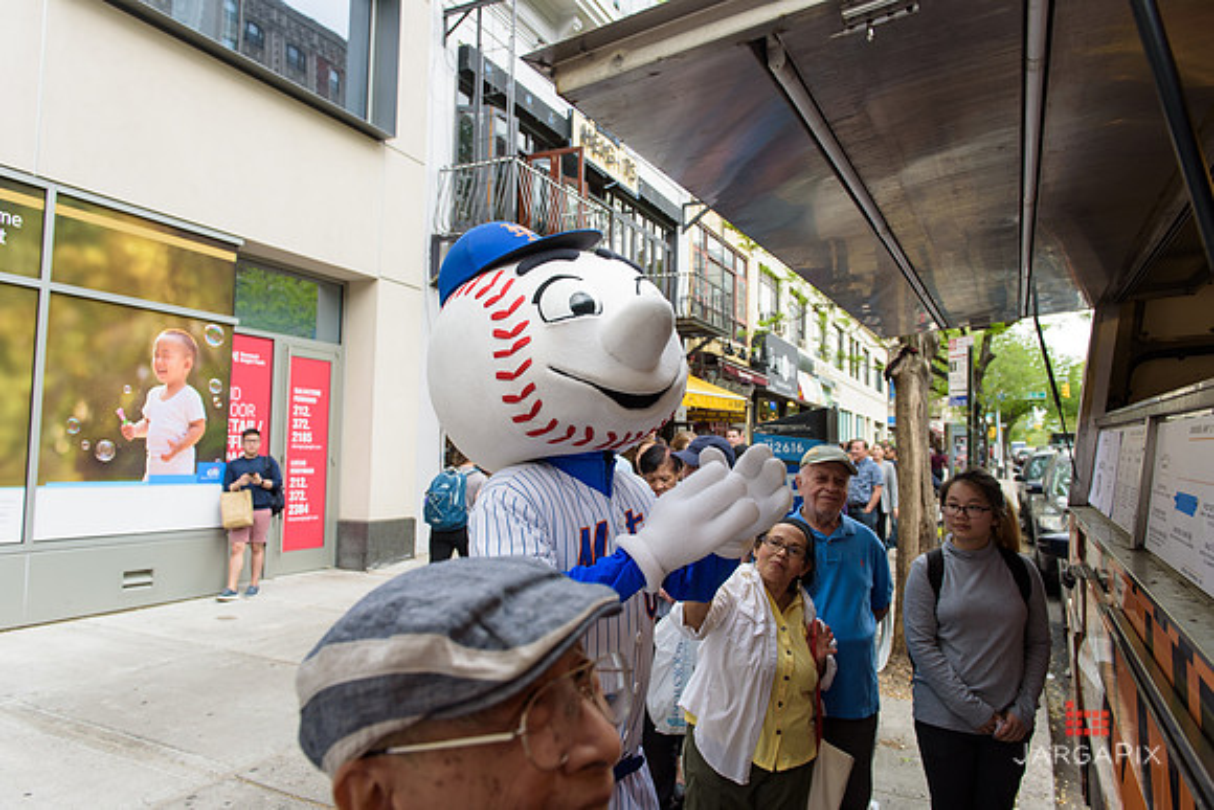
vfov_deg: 53.2
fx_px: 809
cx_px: 607
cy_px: 405
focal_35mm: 24
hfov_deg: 73.7
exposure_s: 1/250
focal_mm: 24
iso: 200
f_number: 4
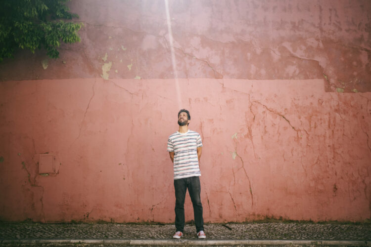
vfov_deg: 37.9
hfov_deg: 54.4
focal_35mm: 35
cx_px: 186
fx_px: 361
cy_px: 124
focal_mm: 23
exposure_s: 1/1000
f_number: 2
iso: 160
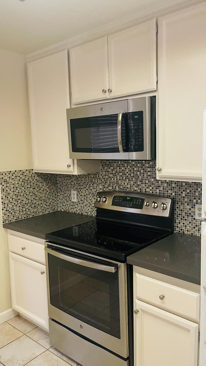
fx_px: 282
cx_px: 107
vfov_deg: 66.1
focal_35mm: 29
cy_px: 183
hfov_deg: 40.2
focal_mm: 4.2
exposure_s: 1/60
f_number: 1.6
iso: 320
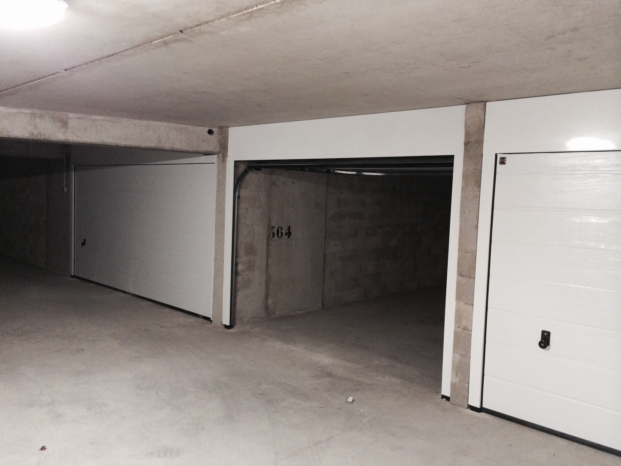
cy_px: 233
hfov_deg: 60.0
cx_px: 310
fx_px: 538
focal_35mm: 30
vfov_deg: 46.8
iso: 250
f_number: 2.2
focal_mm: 4.12
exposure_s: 1/17
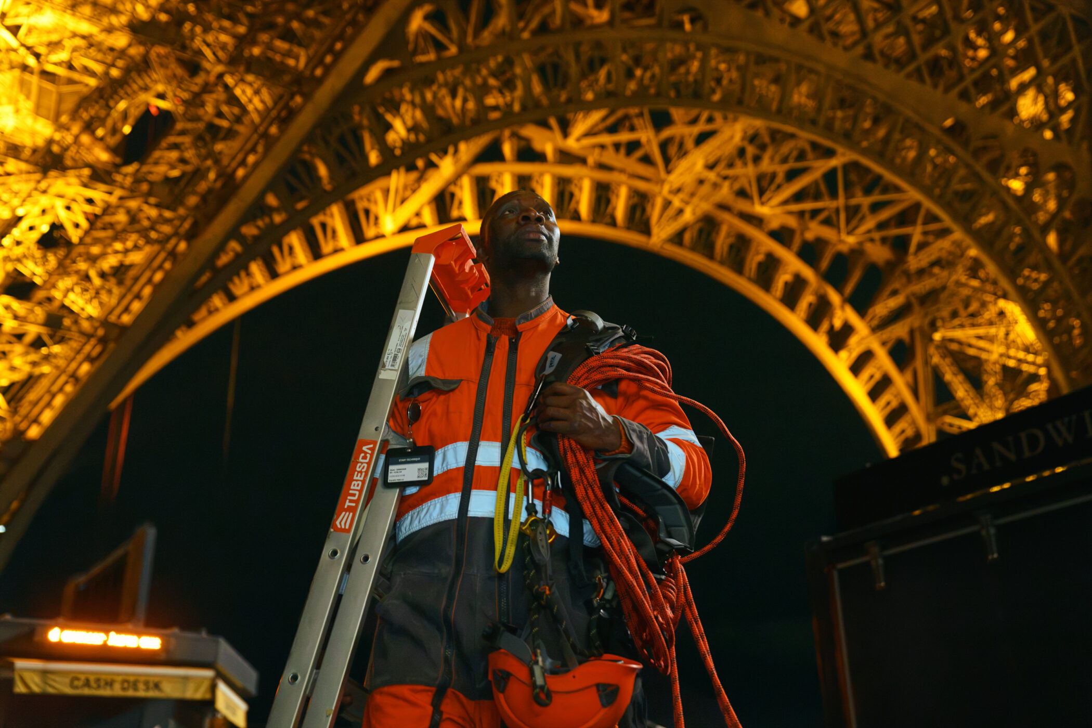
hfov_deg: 46.4
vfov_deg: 31.9
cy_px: 364
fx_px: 1274
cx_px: 546
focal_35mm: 42
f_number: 2.8
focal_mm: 42
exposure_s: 1/200
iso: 5000
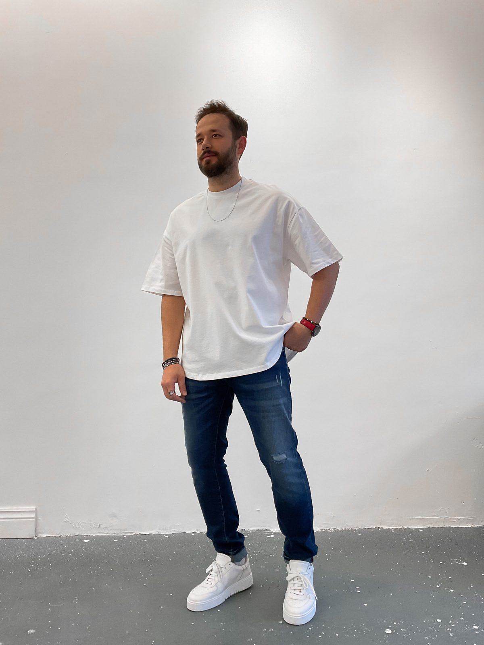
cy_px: 322
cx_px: 242
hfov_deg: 48.2
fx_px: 541
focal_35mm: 29
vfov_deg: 61.7
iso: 40
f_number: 1.8
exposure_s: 1/100
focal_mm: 3
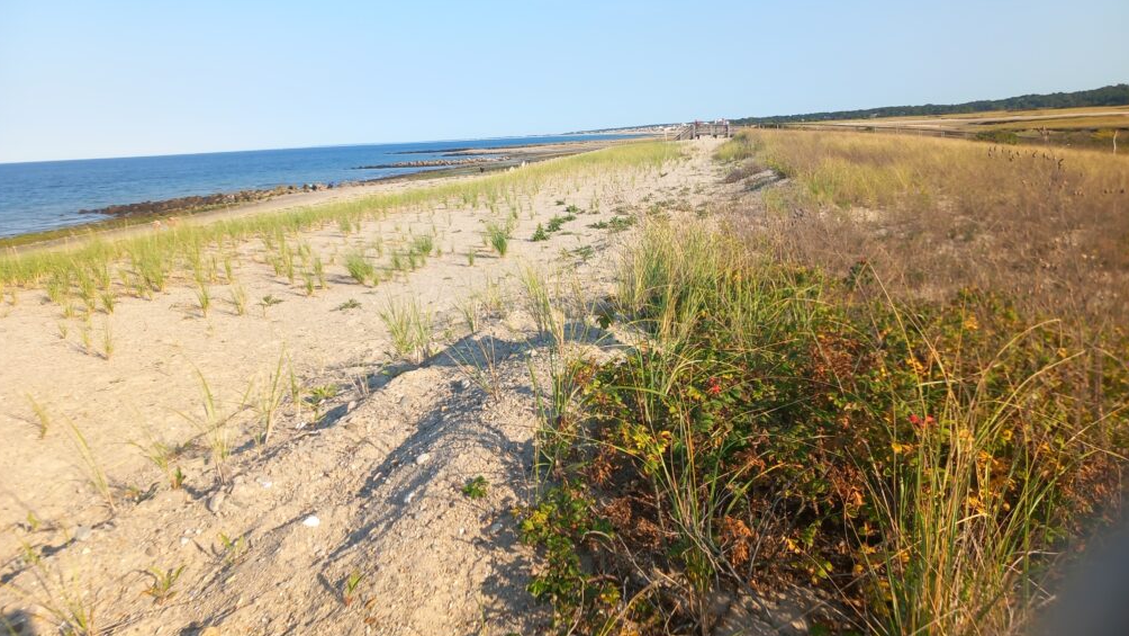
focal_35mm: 30
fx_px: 898
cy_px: 285
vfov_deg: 38.9
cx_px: 563
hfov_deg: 64.3
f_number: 1.8
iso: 20
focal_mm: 4
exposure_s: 1/364
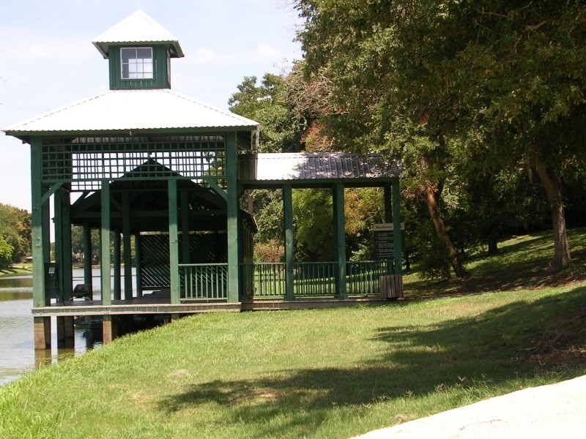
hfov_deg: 29.0
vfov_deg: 21.9
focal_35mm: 67
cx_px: 293
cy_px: 220
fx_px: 1134
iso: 50
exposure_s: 1/314
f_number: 3.6
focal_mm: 10.2
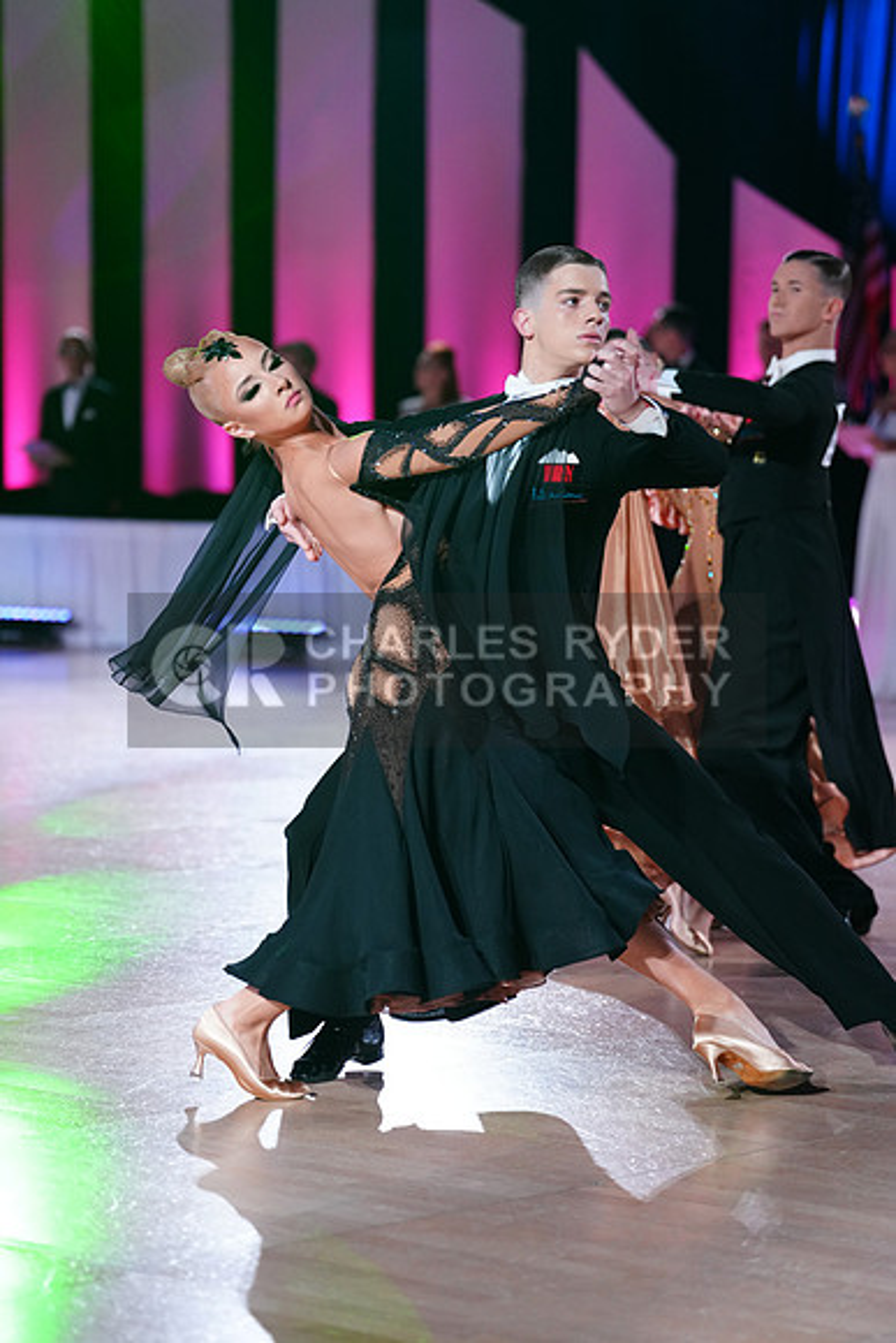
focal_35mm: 108
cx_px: 448
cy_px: 672
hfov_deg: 12.7
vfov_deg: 18.9
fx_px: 4029
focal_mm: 108
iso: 2000
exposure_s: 1/400
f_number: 2.8
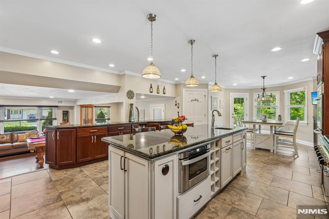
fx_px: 146
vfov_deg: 73.7
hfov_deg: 96.8
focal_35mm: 16
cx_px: 164
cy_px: 110
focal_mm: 16
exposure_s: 1/5
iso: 400
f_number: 9
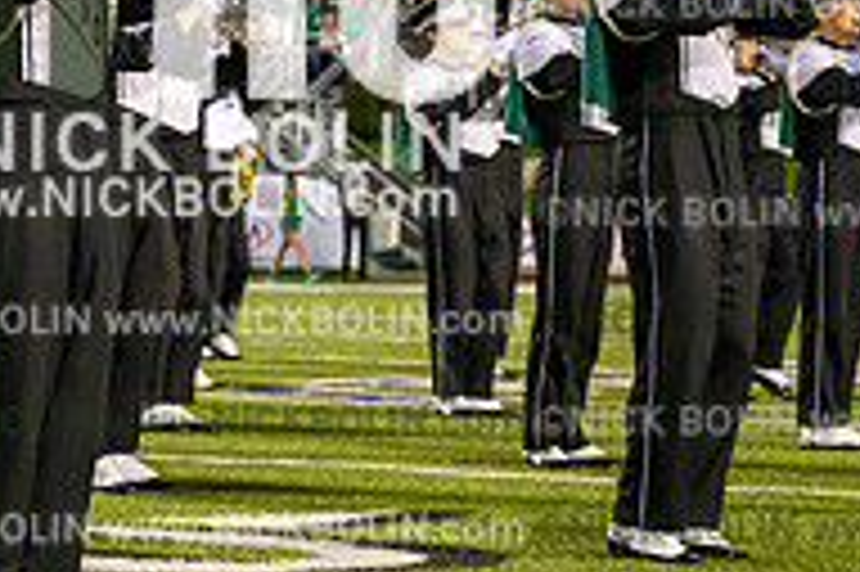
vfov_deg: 7.2
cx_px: 176
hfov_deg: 10.7
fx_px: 4559
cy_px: 5
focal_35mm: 191
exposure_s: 1/500
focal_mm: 63
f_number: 4
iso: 5000
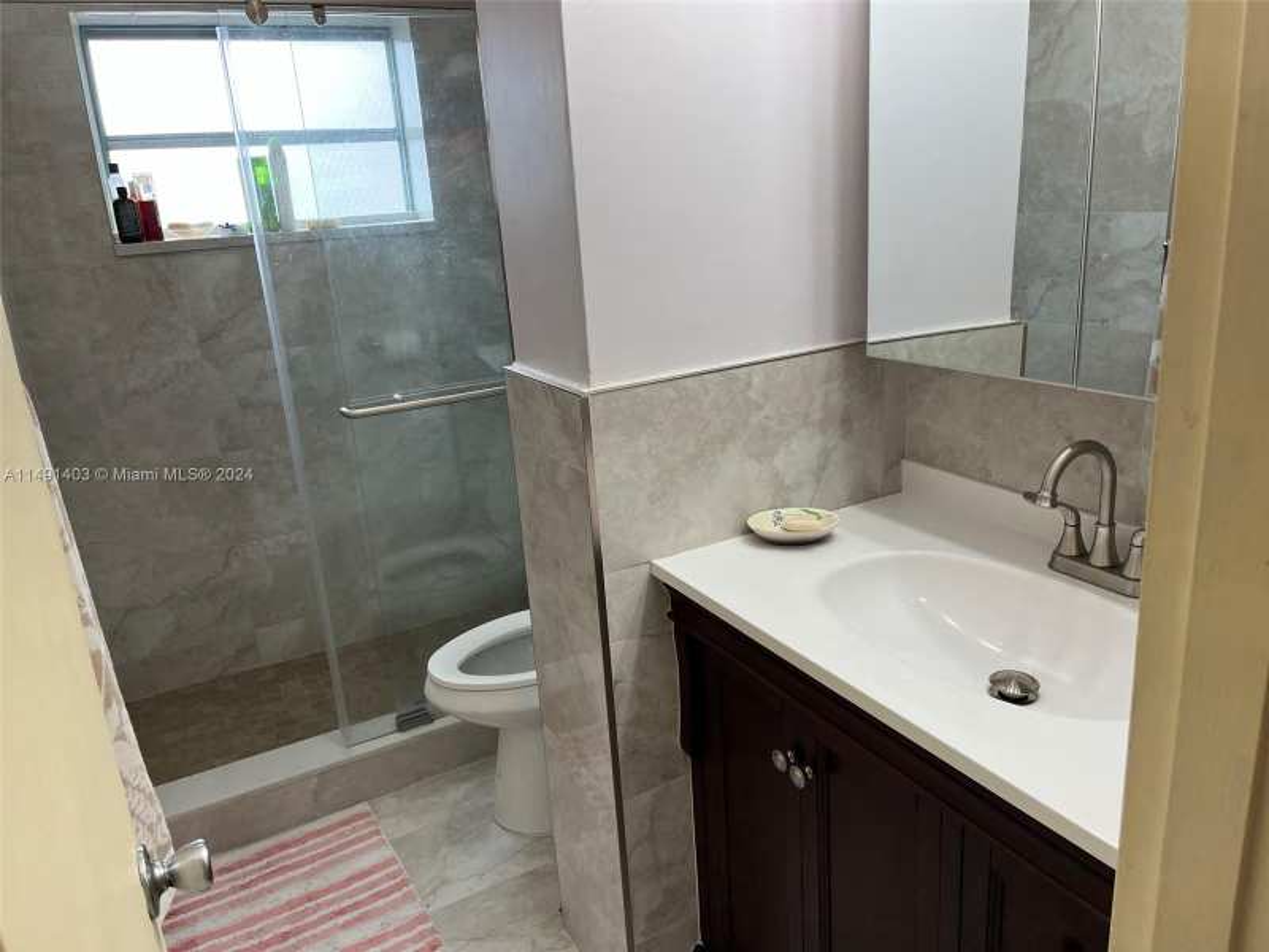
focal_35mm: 26
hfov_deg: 67.3
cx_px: 634
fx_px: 953
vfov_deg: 53.1
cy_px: 476
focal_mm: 5.1
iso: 50
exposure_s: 1/120
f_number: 1.6
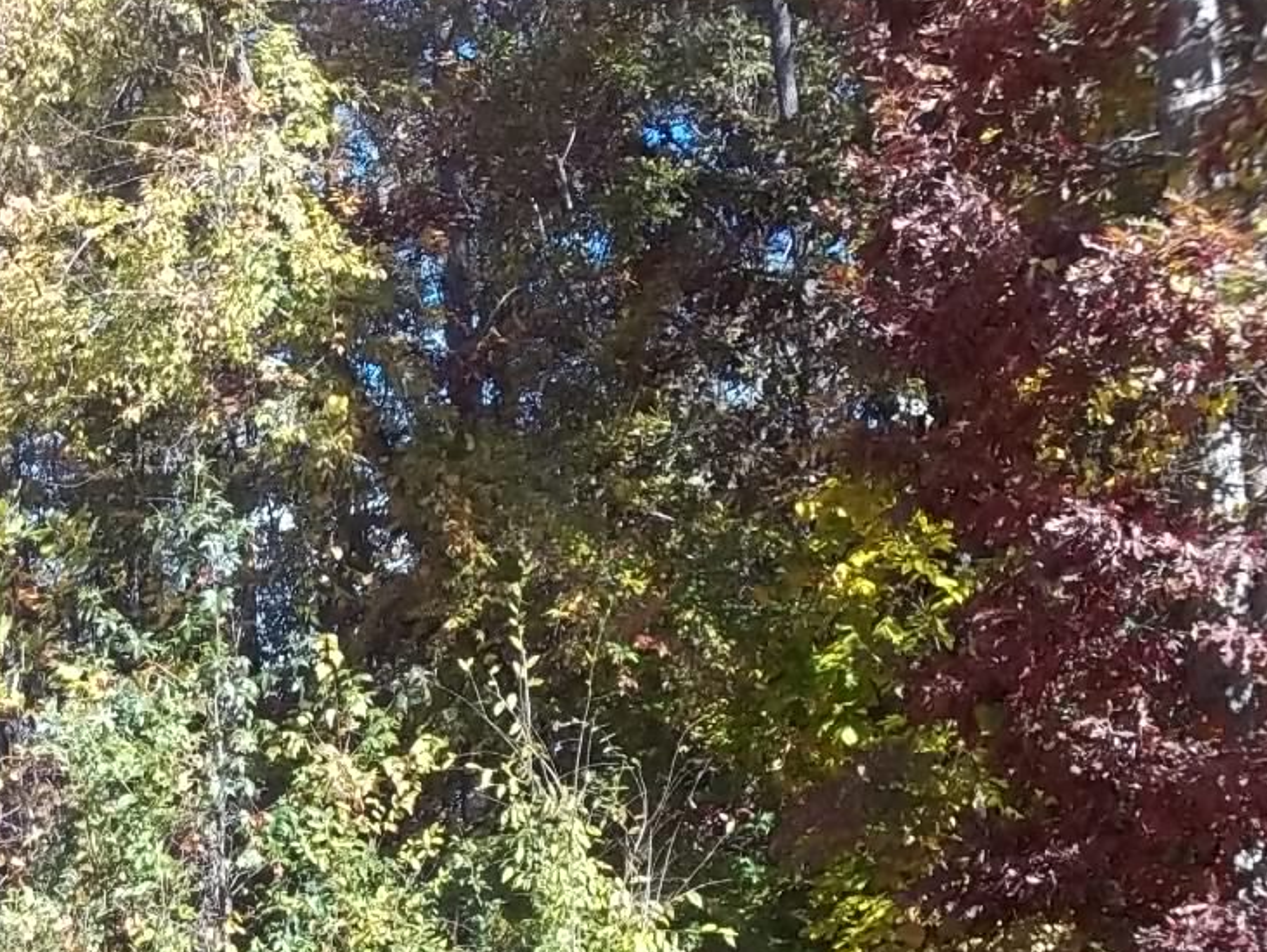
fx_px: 2051
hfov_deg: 33.8
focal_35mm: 56
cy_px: 725
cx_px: 366
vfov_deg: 25.8
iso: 80
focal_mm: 5.7
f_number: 2.9
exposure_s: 1/320
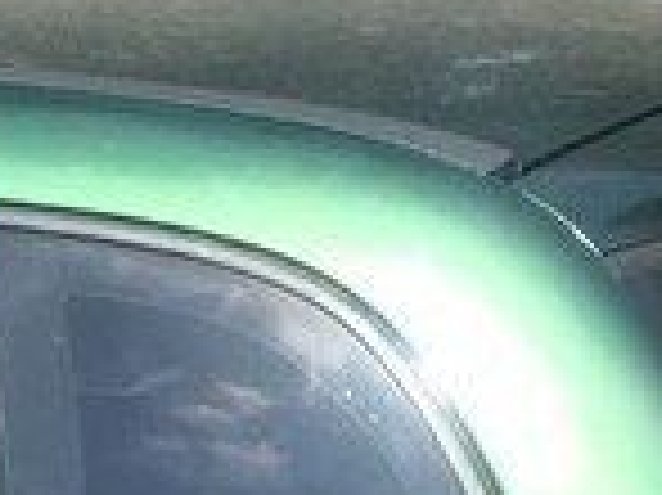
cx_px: -518
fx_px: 2484
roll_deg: -1.8
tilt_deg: -27.8
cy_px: 947
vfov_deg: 10.6
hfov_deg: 13.6
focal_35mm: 130
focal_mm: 4.15
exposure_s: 1/1282
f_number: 2.2
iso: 32
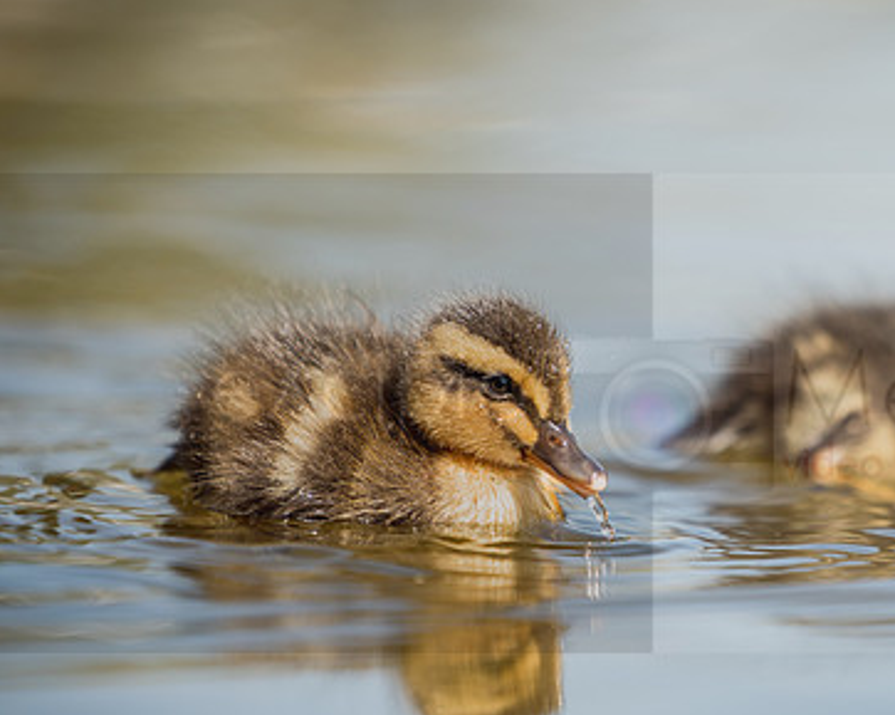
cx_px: 672
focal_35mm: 319
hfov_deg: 6.1
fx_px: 8443
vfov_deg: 4.8
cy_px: 401
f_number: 4
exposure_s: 1/400
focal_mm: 200
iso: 100
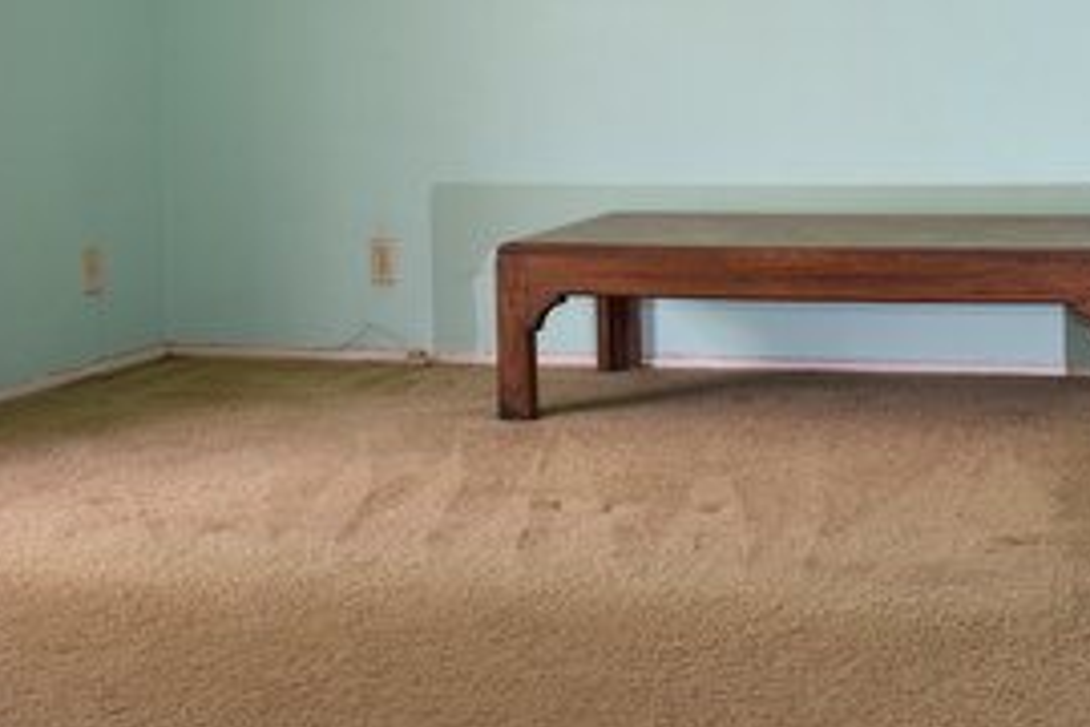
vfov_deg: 18.7
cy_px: 18
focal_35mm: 71
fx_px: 2150
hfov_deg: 28.1
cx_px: 791
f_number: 4
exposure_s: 1/60
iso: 200
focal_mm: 20
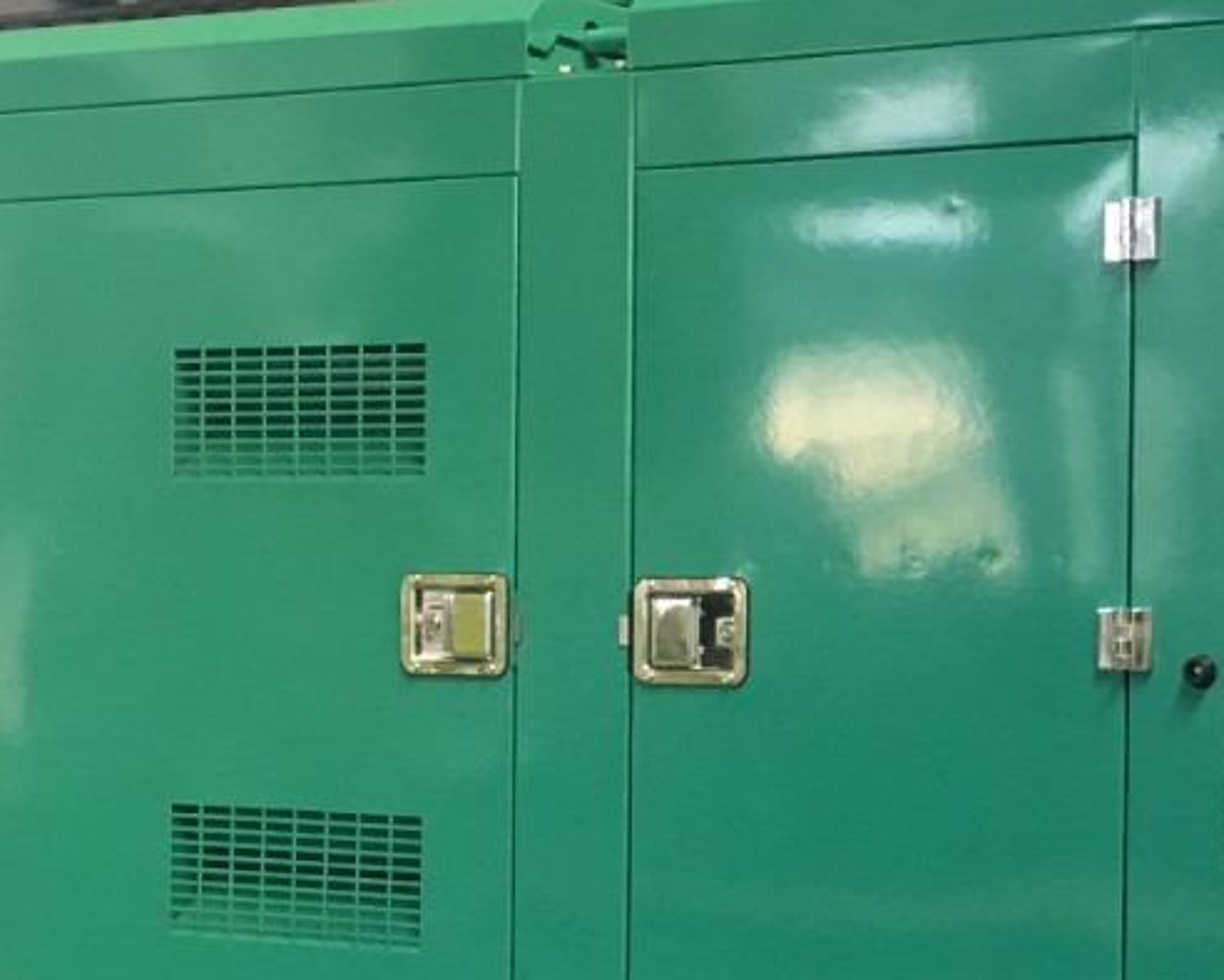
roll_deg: +0.0
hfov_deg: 20.4
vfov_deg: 16.6
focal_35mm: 92
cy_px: 774
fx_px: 3334
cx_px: 1072
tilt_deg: -1.3
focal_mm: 4.15
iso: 50
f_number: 2.2
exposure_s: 1/17
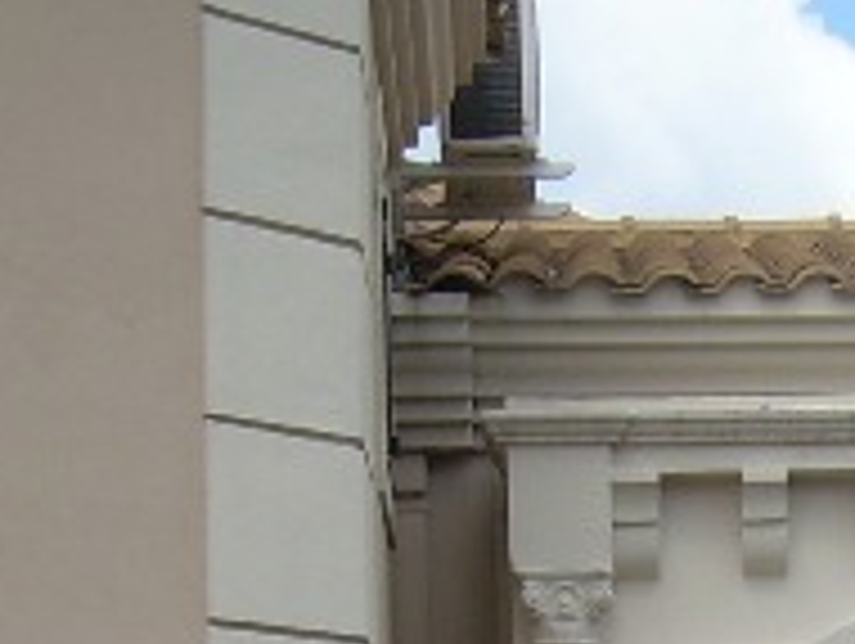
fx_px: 3957
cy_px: 1211
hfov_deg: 12.1
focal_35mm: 160
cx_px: 976
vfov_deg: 8.9
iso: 50
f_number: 2.8
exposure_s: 1/917
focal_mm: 6.3
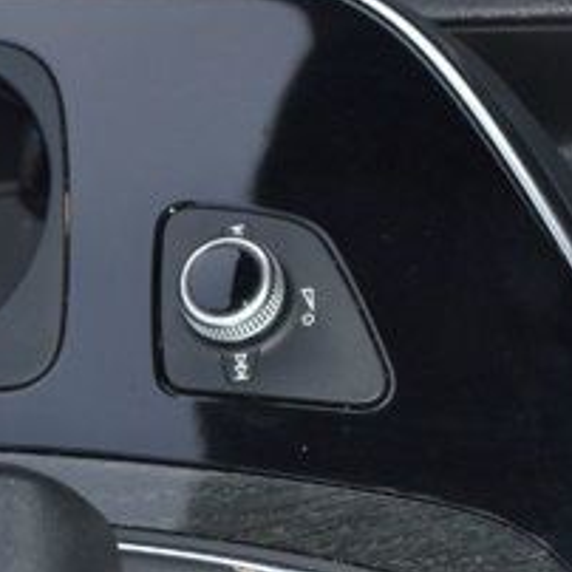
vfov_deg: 14.7
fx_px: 2169
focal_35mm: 116
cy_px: 592
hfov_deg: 15.0
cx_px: 195
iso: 1400
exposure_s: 1/30
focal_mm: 18
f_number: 3.5
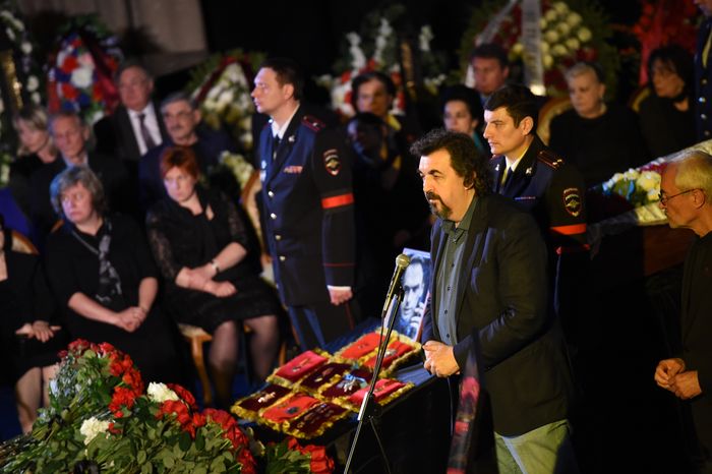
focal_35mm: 200
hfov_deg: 10.3
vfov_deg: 6.9
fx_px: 3954
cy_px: 237
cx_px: 356
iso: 5000
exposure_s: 1/320
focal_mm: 200
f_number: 3.2
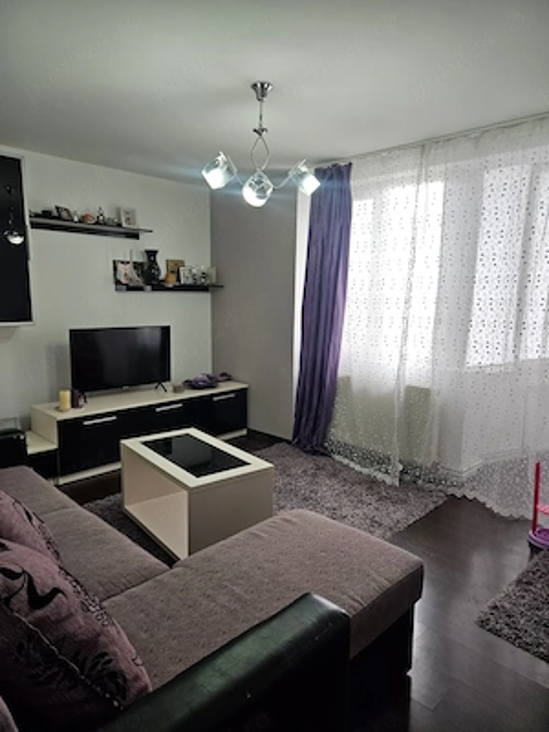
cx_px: 274
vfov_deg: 73.9
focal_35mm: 23
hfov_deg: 58.9
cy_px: 366
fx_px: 486
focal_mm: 5.4
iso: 250
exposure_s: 1/100
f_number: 1.8
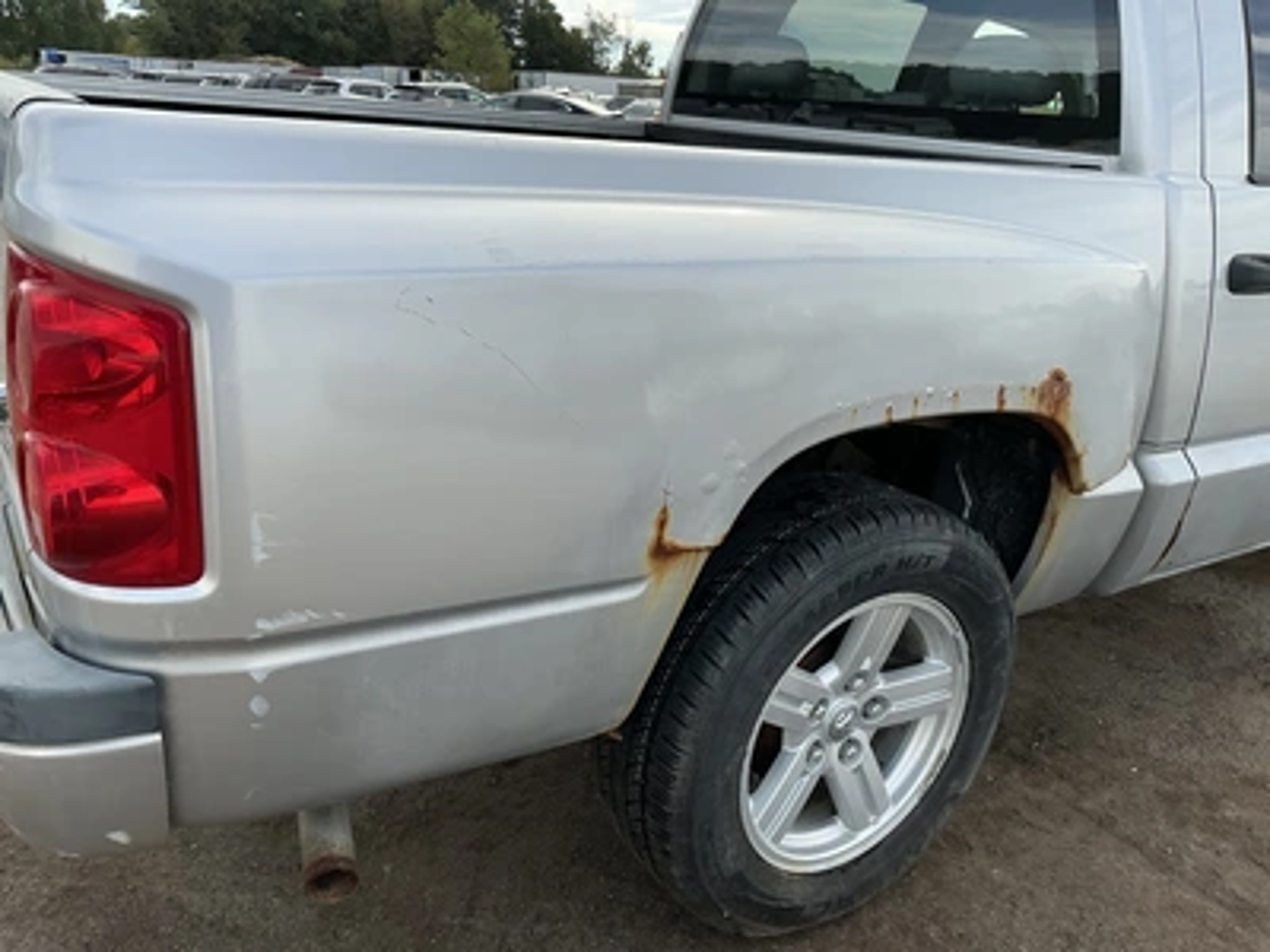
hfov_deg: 63.4
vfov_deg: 49.7
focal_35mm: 28
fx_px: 1027
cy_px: 476
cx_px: 635
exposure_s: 1/749
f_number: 1.8
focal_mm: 3
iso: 25
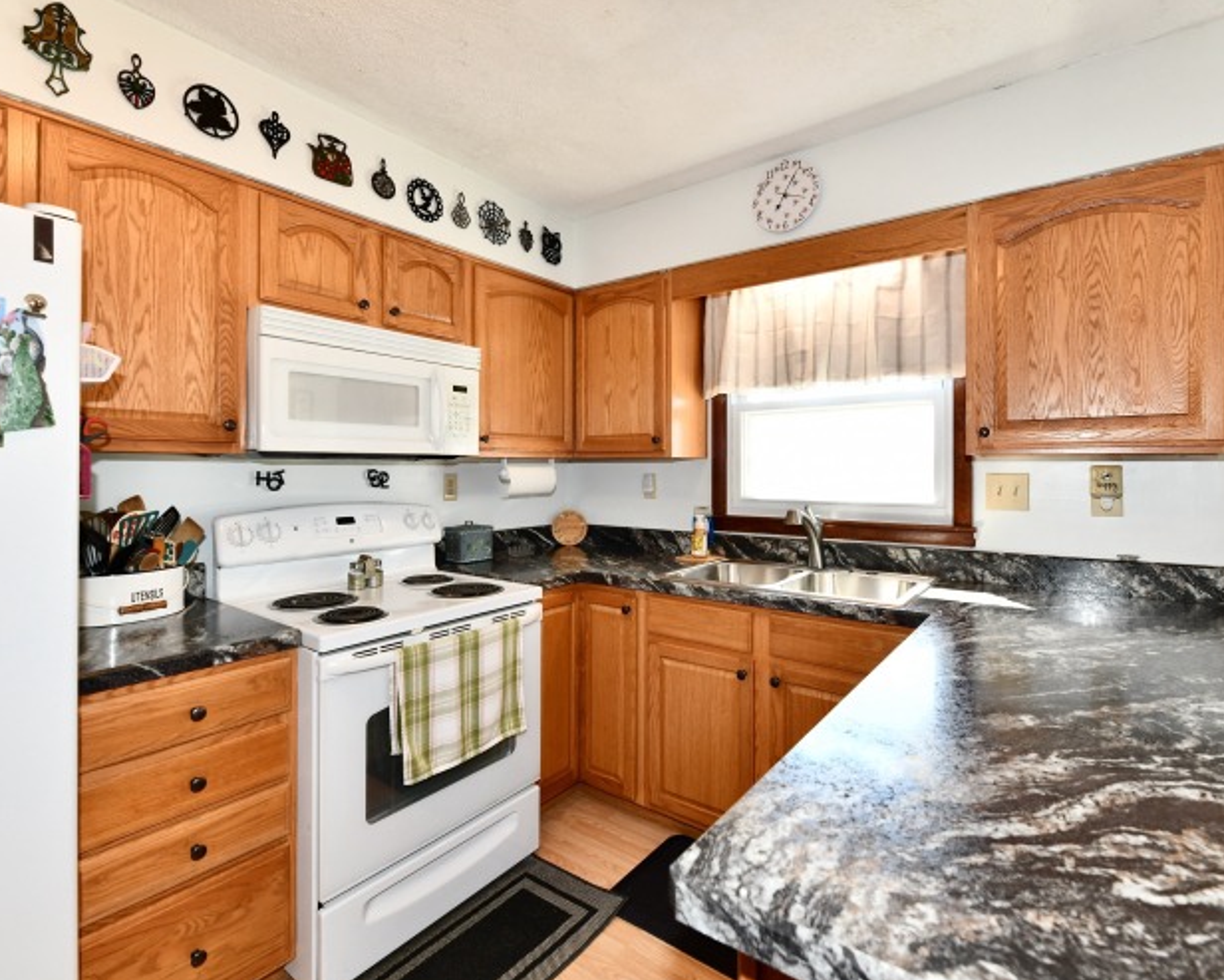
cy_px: 489
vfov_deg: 80.4
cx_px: 618
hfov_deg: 93.1
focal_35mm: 16
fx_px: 580
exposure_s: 1/60
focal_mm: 14
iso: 640
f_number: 6.3
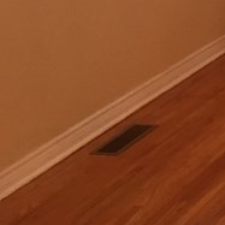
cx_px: 510
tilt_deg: -9.9
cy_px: -45
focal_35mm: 140
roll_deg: -0.2
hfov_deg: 10.9
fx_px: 1030
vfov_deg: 12.2
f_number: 2.2
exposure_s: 1/30
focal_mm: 4.15
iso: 40
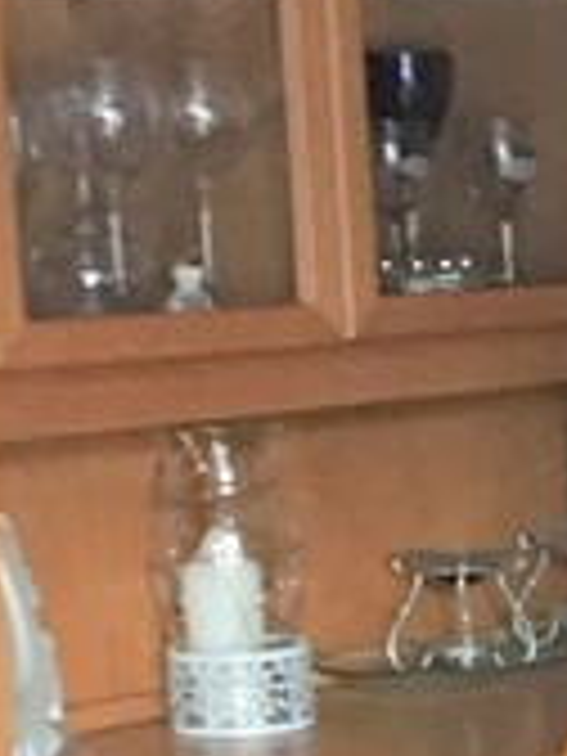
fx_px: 3866
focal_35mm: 177
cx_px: 1544
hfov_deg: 7.6
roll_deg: +0.3
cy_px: 873
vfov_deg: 11.0
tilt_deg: -10.7
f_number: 2.2
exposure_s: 1/30
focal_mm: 4.15
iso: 200
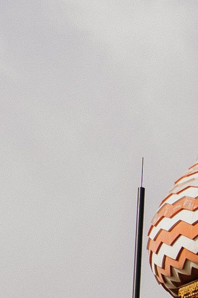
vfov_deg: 7.5
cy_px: 422
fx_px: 2227
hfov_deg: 5.0
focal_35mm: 270
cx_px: 423
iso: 100
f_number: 4
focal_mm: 35
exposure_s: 1/500
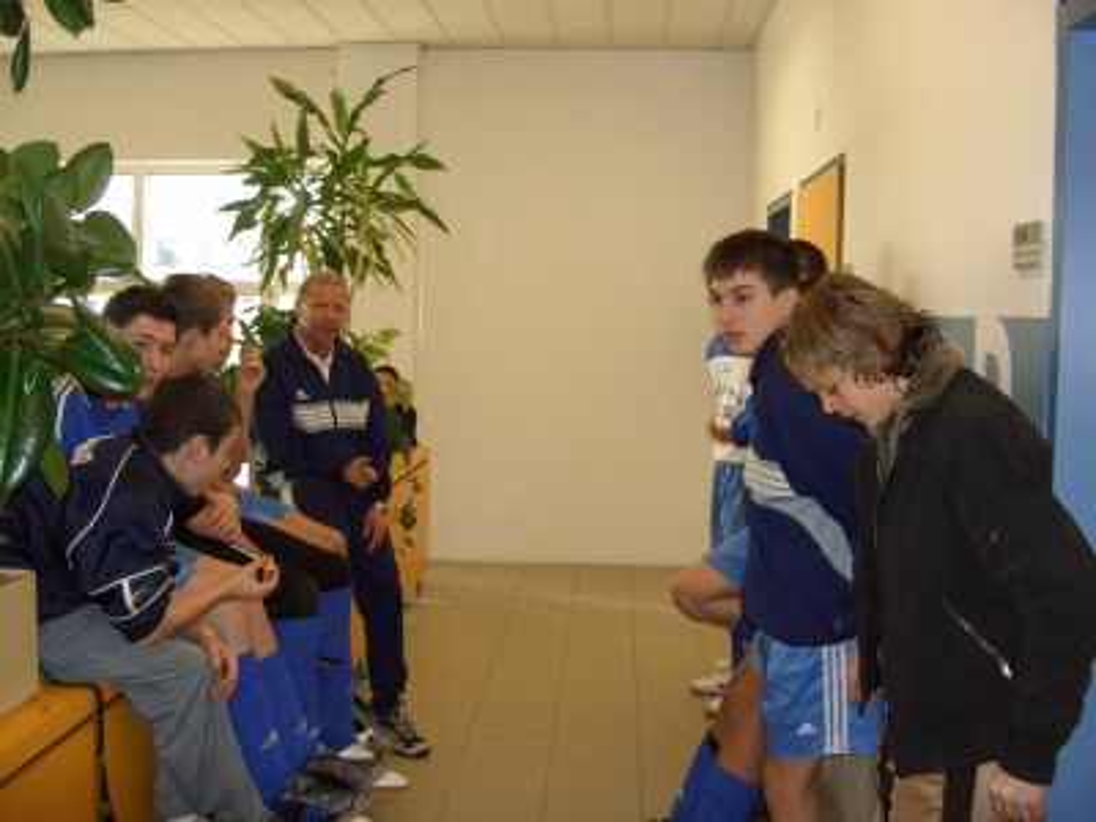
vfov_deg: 36.8
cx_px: 548
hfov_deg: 47.9
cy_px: 411
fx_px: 1235
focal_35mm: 39
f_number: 2.8
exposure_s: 1/60
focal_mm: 8
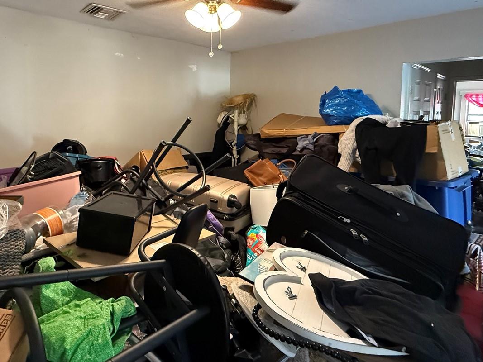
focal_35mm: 21
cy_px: 124
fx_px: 293
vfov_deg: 62.0
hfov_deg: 78.4
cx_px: 203
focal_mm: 2.22
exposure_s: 1/60
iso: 800
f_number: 2.2
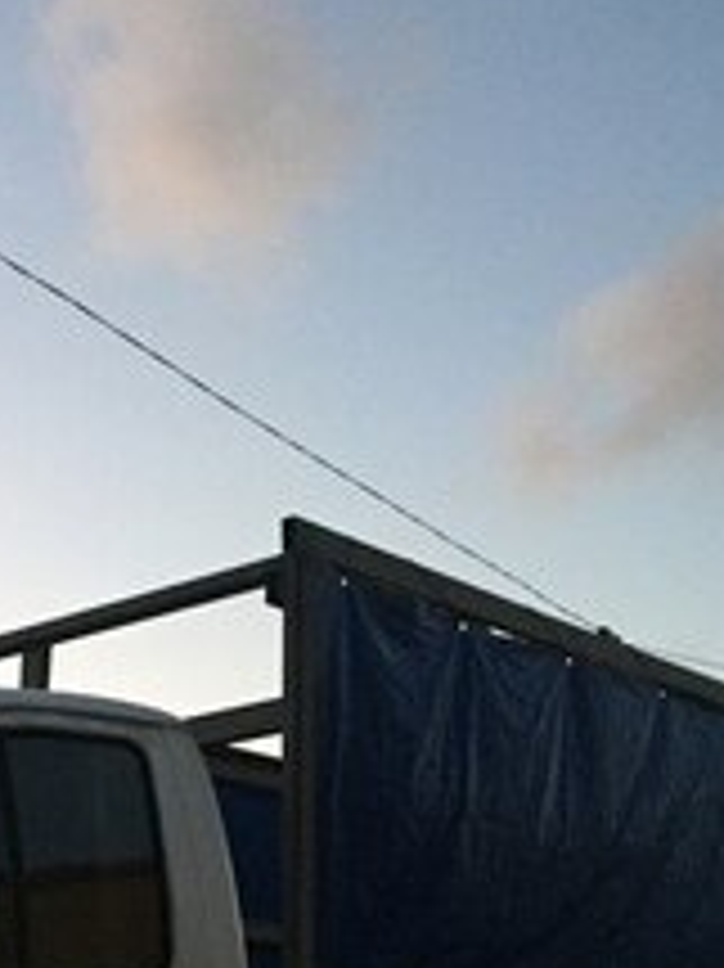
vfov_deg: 26.7
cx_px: 135
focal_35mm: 67
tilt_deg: +5.2
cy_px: 1063
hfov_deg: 21.6
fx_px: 1870
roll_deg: +4.7
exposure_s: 1/17
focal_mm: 4.15
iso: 250
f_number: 2.2
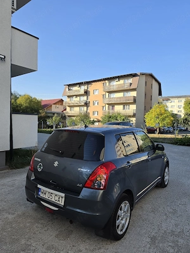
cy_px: 126
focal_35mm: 23
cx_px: 95
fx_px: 168
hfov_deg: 58.9
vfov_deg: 73.9
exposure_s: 1/5000
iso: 64
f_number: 1.4
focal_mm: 6.5
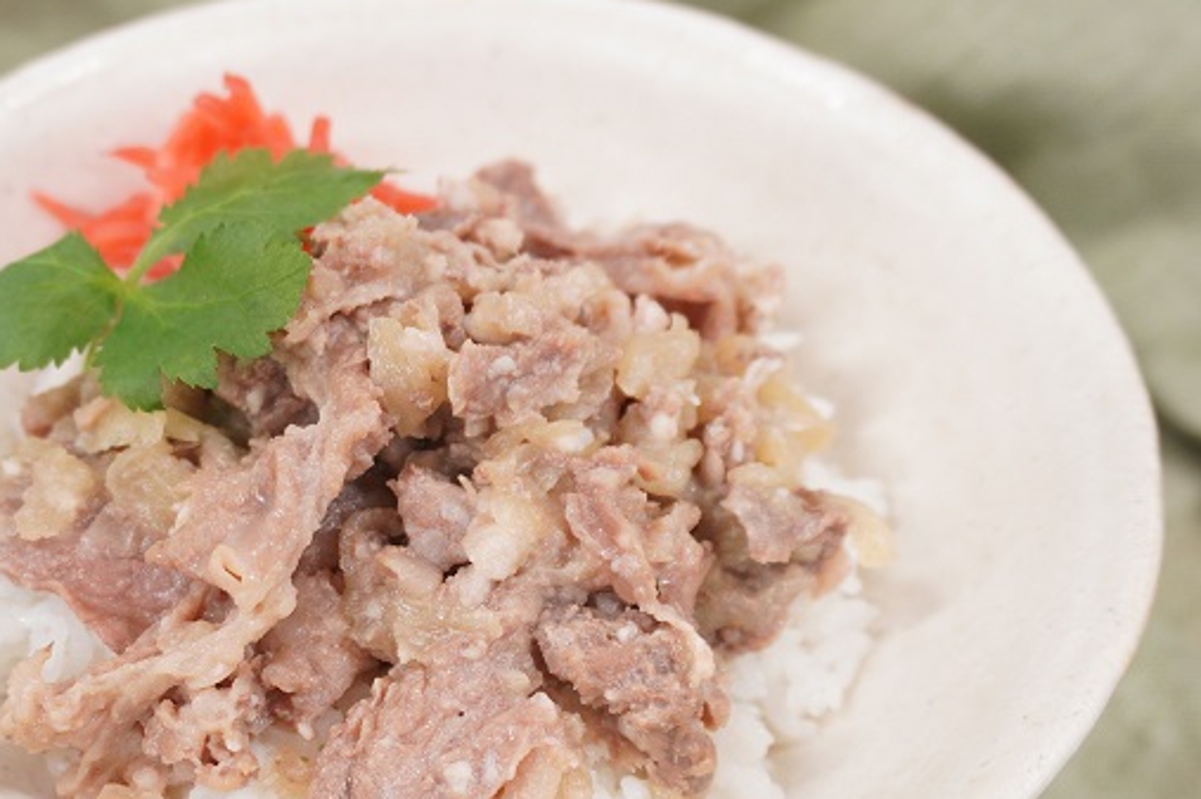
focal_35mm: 47
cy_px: 569
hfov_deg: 41.9
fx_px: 1558
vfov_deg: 28.4
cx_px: 464
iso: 640
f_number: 4
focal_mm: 21
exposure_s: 1/40
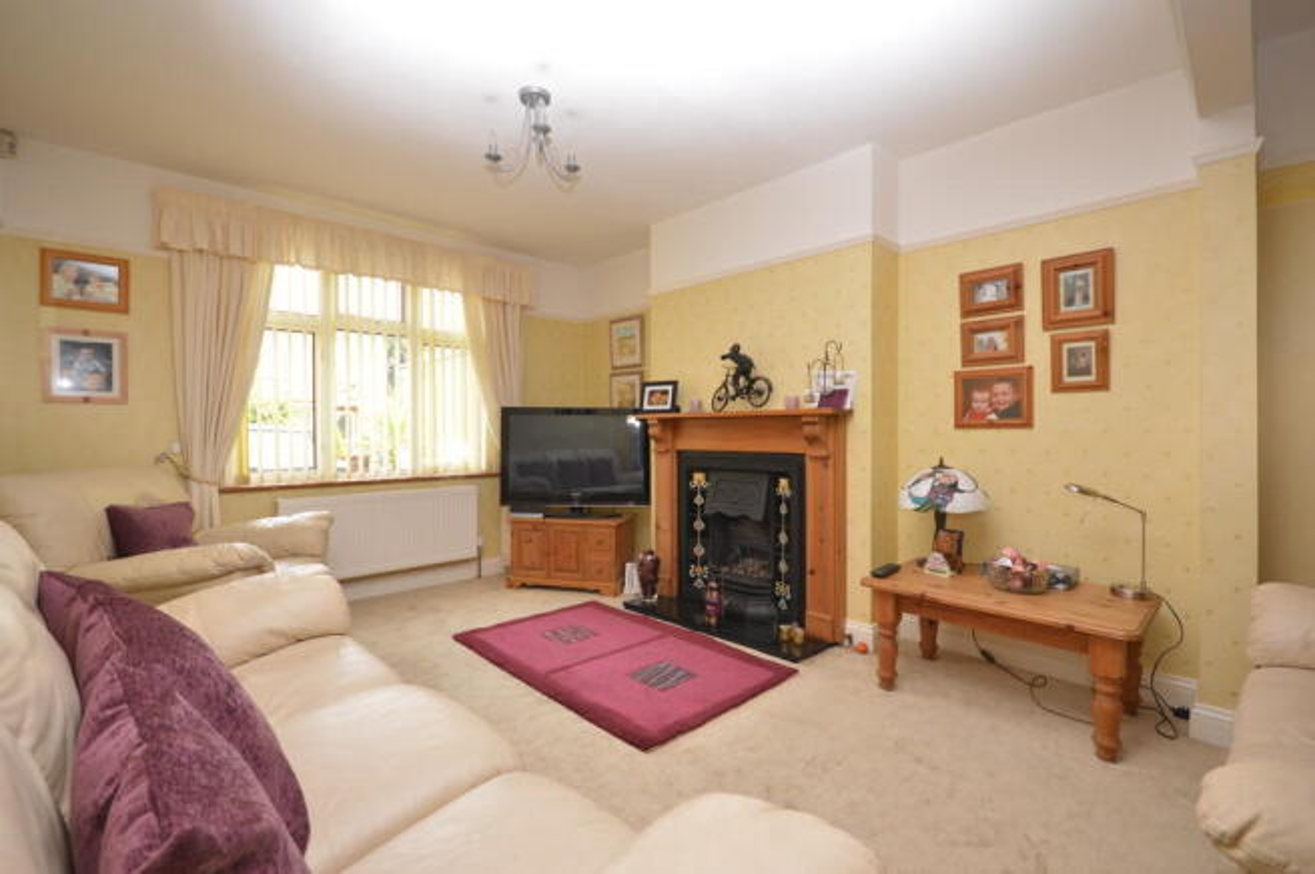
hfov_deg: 100.4
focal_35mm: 15
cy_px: 437
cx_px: 658
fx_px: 547
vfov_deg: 77.2
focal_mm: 10
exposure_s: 1/100
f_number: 5
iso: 400
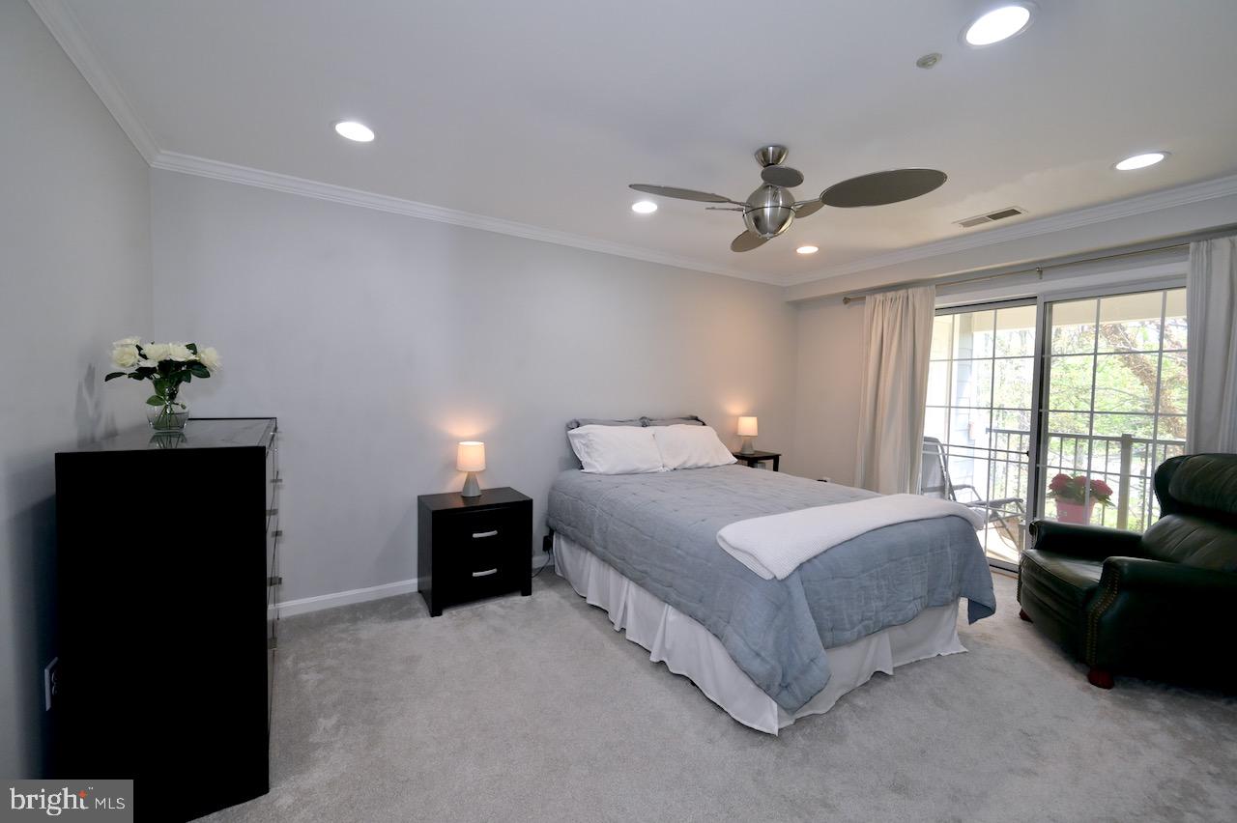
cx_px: 618
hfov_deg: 104.3
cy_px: 412
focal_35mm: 14
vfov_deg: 81.1
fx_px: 481
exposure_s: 1/125
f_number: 8
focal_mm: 14
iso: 1250
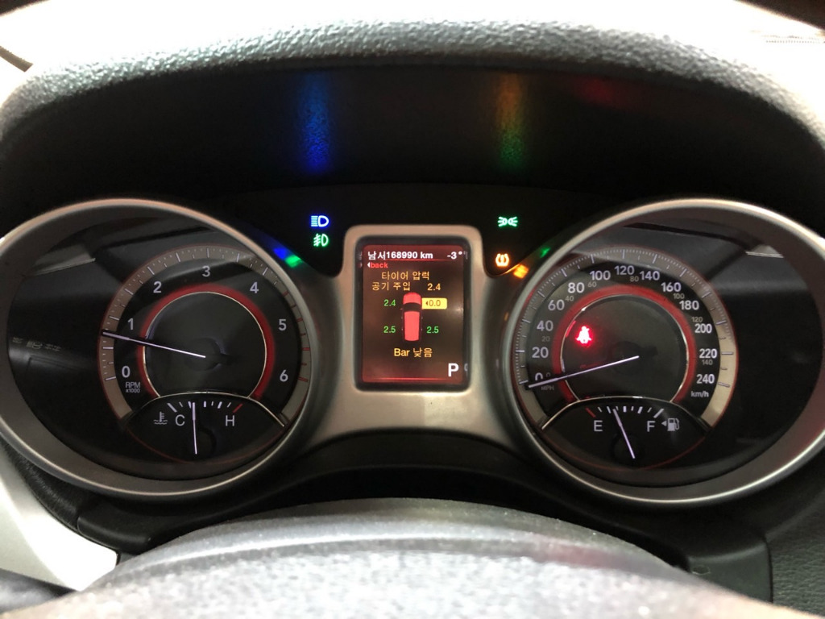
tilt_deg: -25.3
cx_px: 412
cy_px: 310
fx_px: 667
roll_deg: +1.3
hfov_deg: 63.4
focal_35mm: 28
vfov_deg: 49.7
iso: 200
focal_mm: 3.99
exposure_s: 1/4
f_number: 1.8
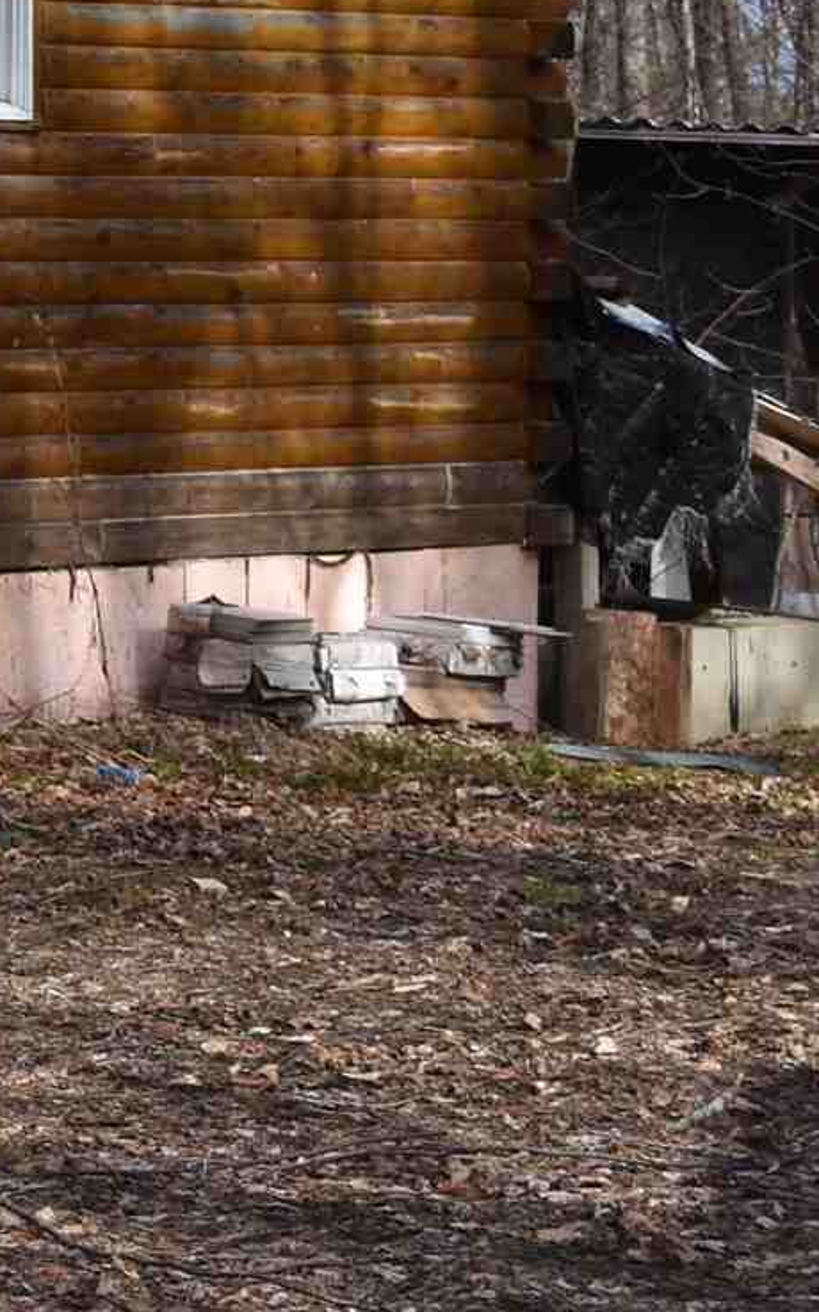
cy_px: -279
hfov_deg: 7.6
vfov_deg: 13.3
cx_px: -1556
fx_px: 5469
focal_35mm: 153
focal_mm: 24
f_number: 6.3
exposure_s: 1/250
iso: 100
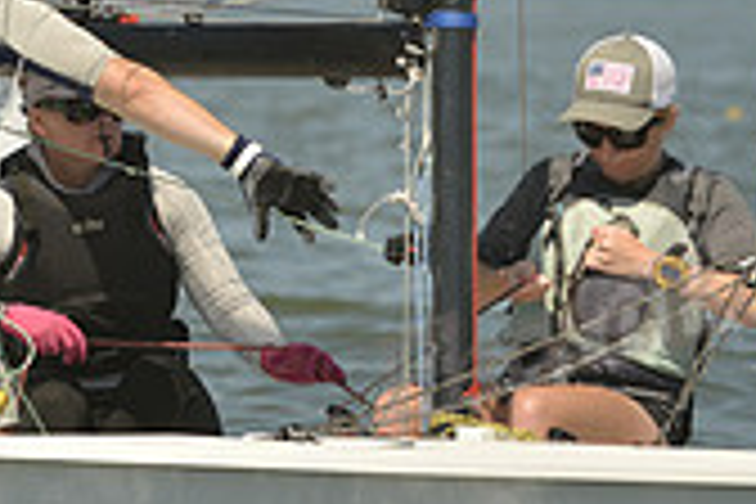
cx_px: 144
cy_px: 137
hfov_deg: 2.3
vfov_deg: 1.5
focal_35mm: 898
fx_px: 18857
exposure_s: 1/1000
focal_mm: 260
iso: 200
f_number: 8
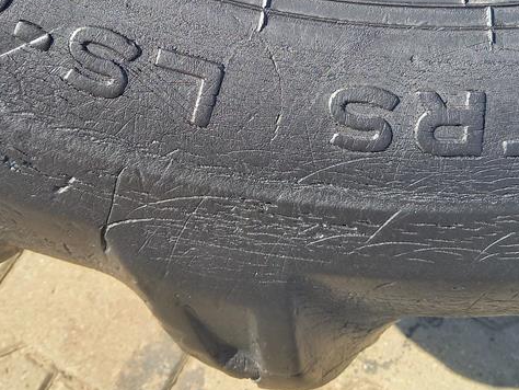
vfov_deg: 26.7
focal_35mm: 54
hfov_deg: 35.4
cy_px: 98
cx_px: 208
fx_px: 810
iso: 50
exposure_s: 1/196
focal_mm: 4.65
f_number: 1.8
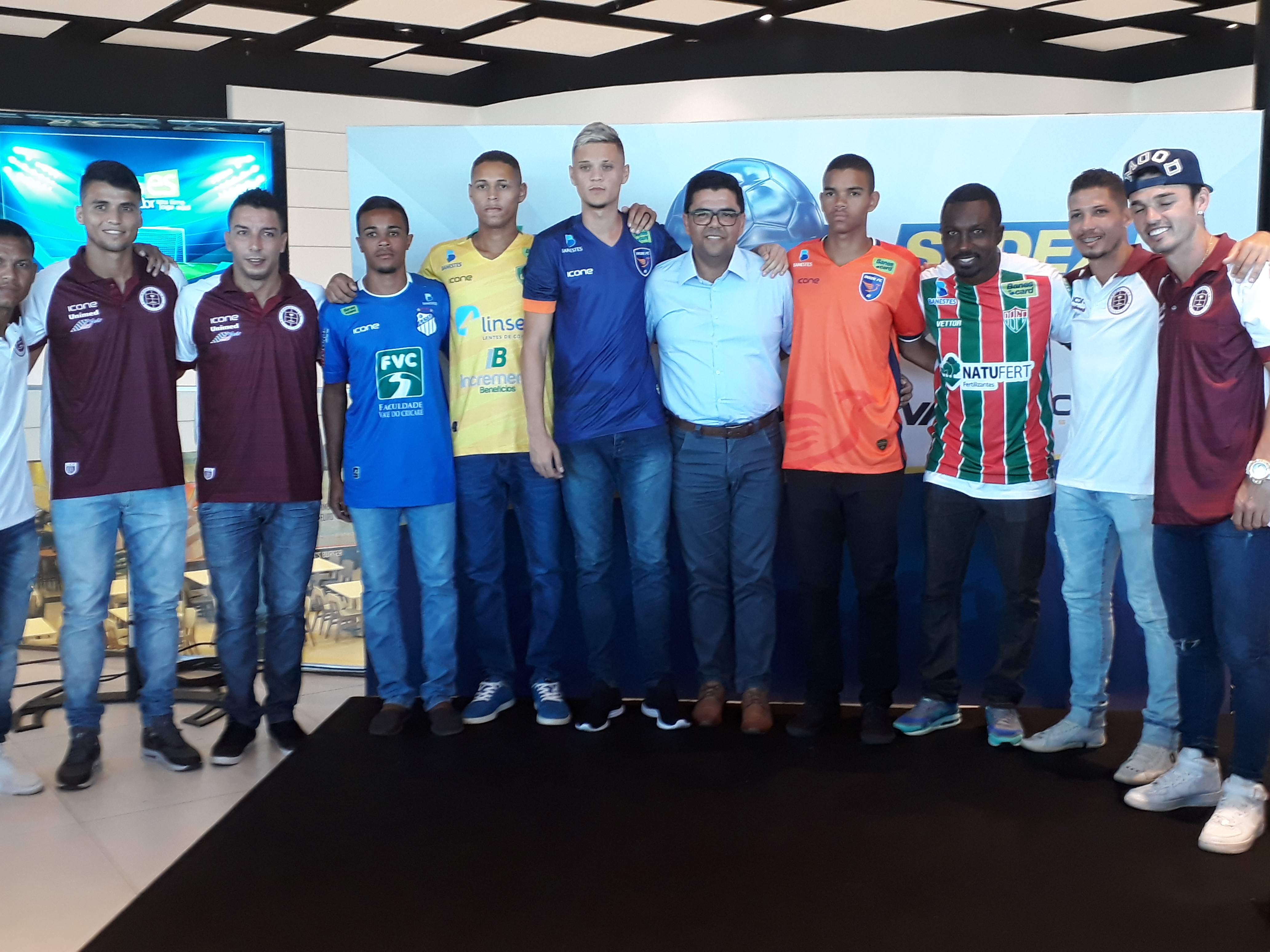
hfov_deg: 65.3
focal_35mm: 27
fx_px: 991
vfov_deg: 51.4
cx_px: 635
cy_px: 476
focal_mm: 3.6
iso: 125
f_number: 1.9
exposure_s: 1/30
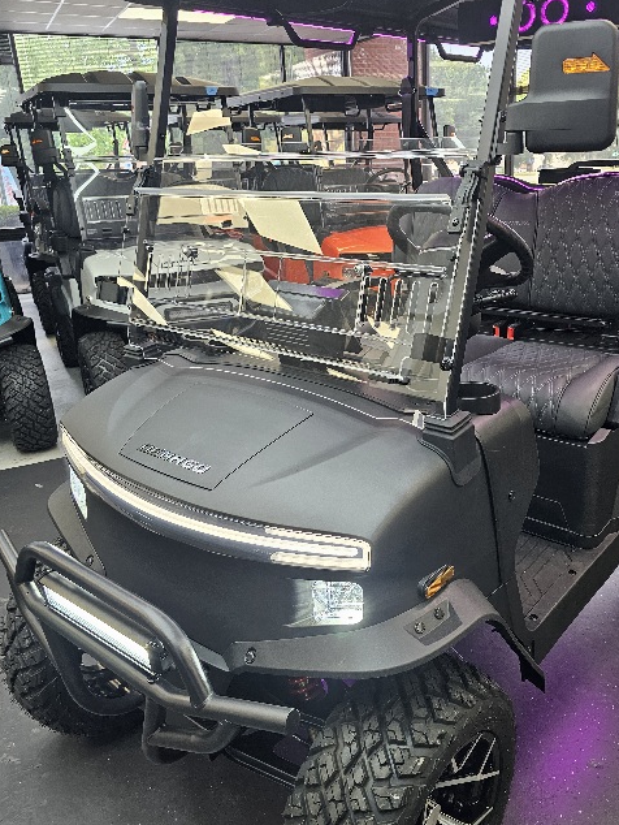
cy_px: 409
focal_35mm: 29
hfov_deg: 47.9
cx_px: 378
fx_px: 691
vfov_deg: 61.6
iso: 160
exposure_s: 1/120
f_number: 1.7
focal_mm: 6.3
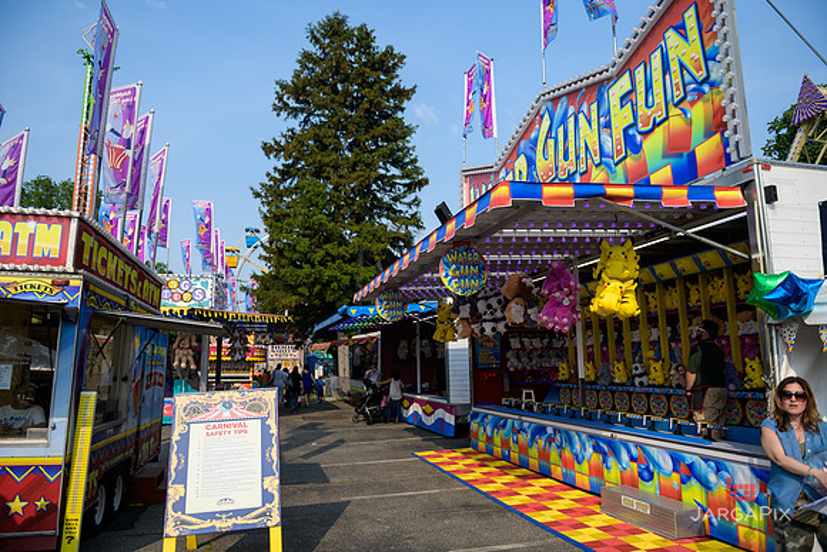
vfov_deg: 53.2
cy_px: 276
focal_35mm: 24
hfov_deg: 73.7
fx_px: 551
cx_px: 414
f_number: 3.2
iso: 100
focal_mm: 24
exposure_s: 1/2000
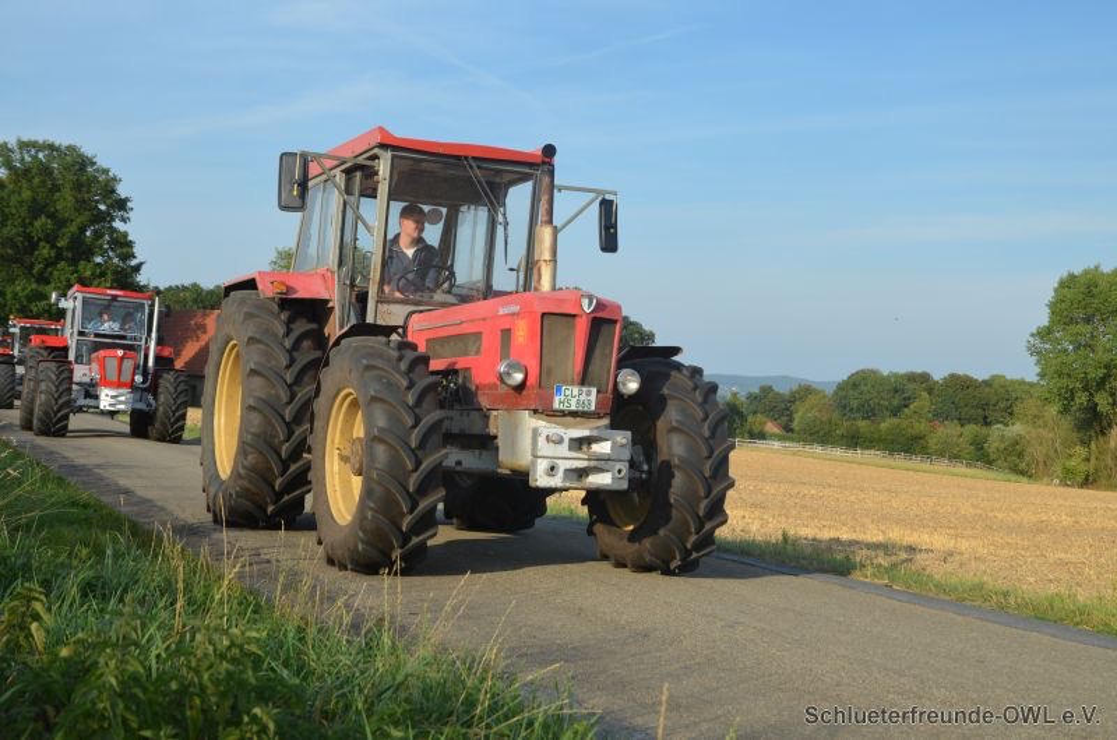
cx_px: 558
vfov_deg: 28.8
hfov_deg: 42.4
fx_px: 1440
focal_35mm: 46
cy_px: 370
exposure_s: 1/250
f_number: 8
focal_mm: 31
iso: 125
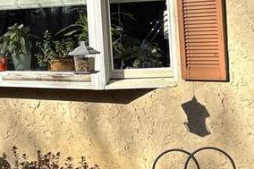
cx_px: -20
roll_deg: +4.3
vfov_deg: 11.1
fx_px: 860
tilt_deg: +0.2
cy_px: 11
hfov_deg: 16.3
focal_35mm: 122
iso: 50
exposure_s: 1/1984
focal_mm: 5.96
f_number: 1.6
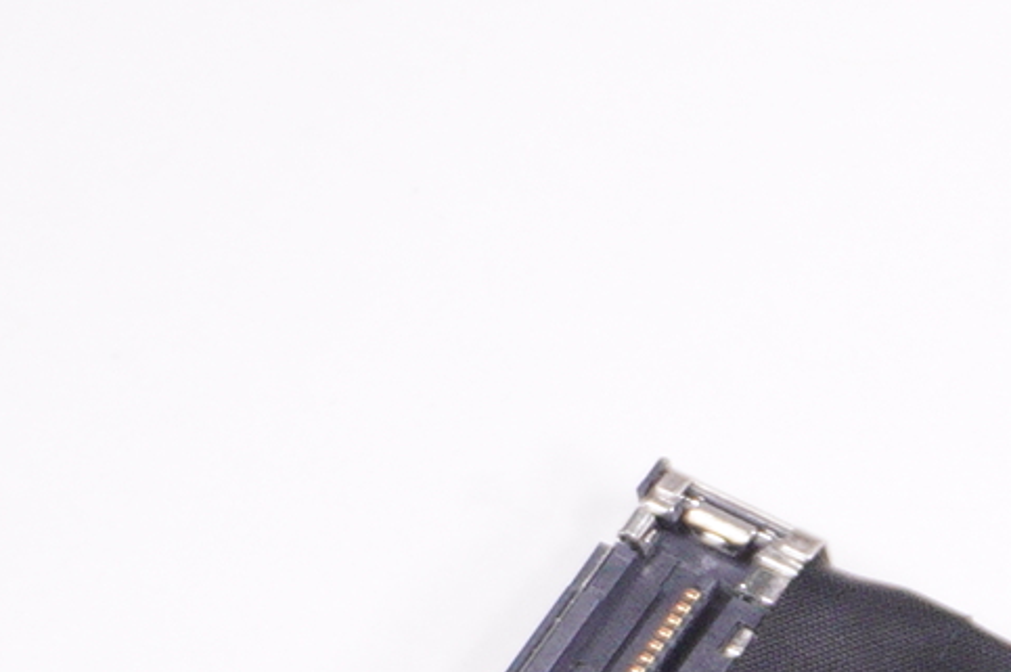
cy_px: 1805
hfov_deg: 5.6
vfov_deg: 3.8
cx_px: 2627
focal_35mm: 355
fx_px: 9959
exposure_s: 1/250
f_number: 5.6
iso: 800
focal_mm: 38
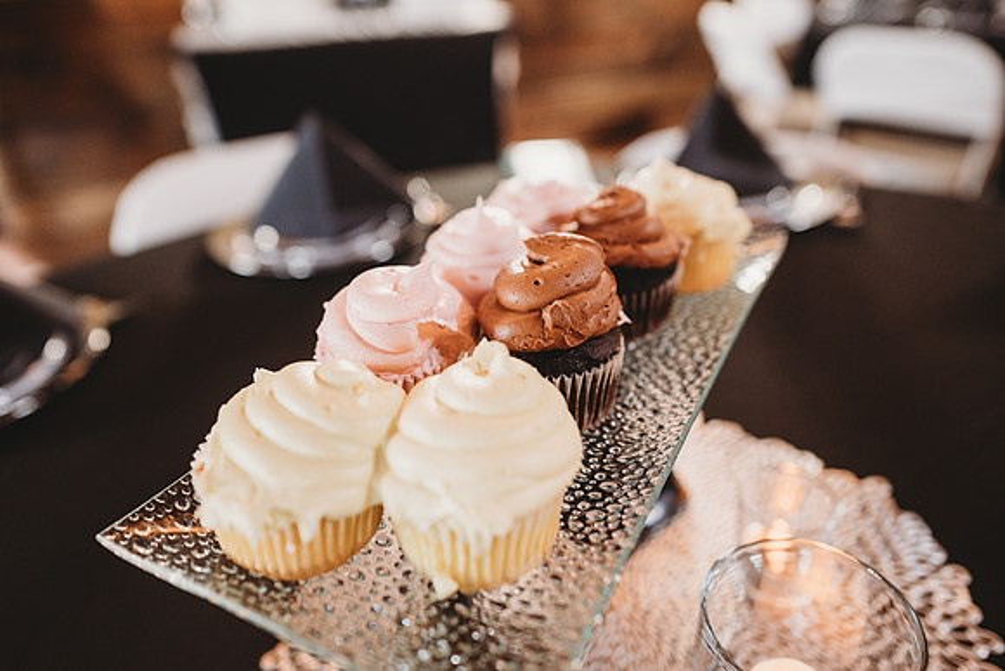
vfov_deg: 53.2
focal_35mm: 24
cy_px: 336
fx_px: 670
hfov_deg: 73.7
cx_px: 502
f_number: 2.5
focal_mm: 24
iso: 800
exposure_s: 1/125
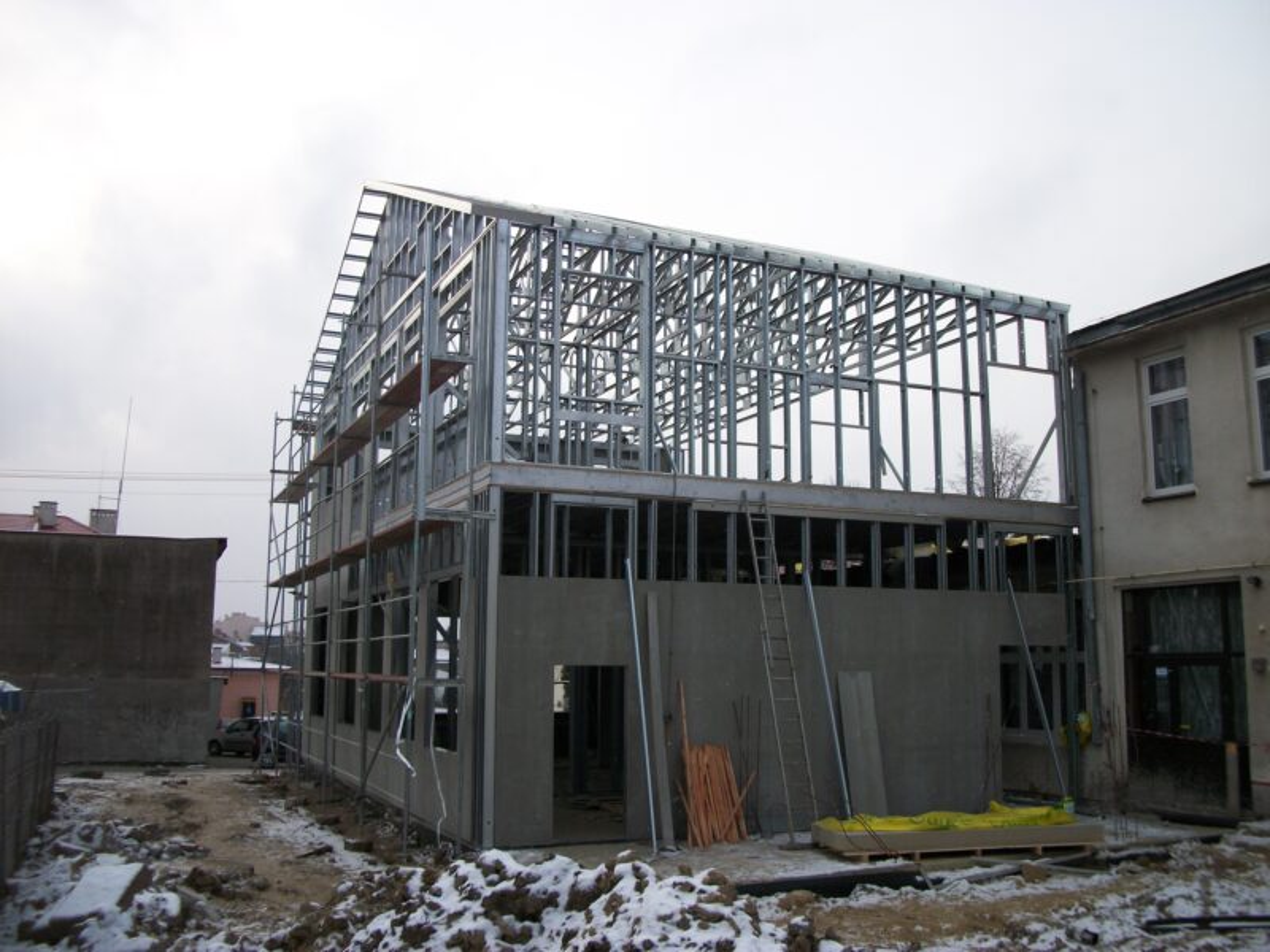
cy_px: 476
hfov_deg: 56.8
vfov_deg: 44.2
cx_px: 635
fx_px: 1174
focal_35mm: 32
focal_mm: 5.7
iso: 80
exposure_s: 1/500
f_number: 2.9
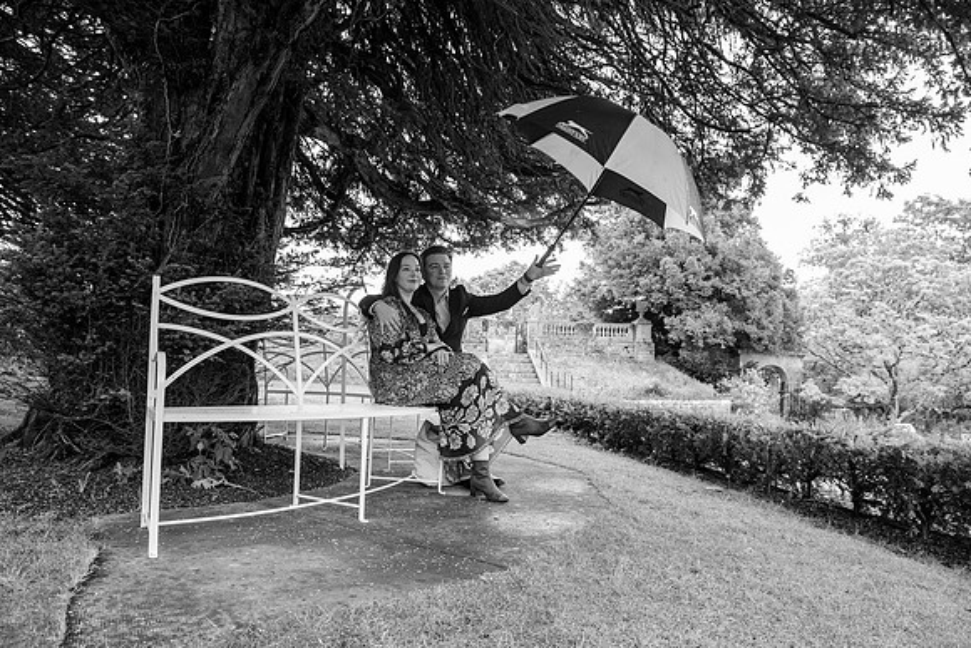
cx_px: 486
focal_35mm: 24
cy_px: 324
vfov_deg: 53.2
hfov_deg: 73.7
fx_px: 647
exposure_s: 1/160
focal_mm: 24
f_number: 5.6
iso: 1000
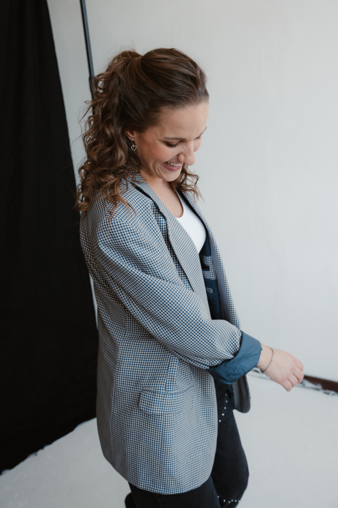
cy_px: 254
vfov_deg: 57.2
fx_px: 465
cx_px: 169
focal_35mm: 33
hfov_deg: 40.0
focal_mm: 33
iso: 1250
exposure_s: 1/500
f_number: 4.5
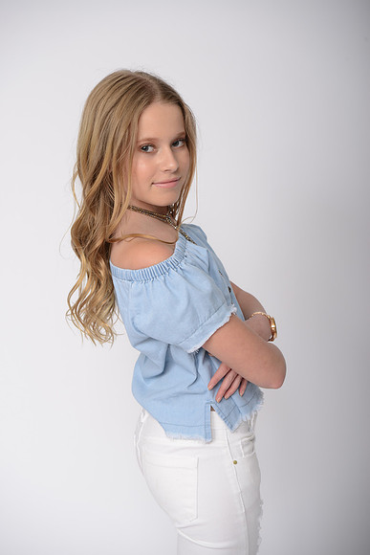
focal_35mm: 55
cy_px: 278
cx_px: 185
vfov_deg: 36.2
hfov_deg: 24.6
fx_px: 847
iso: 125
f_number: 8
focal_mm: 55
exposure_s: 1/250
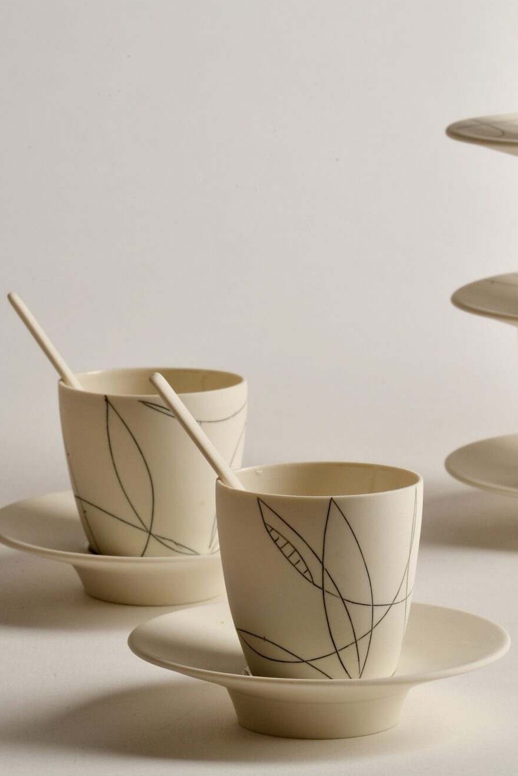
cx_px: 386
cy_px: 259
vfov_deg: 11.7
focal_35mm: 176
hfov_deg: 7.8
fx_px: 3794
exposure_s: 1/100
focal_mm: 105
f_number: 32
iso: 100
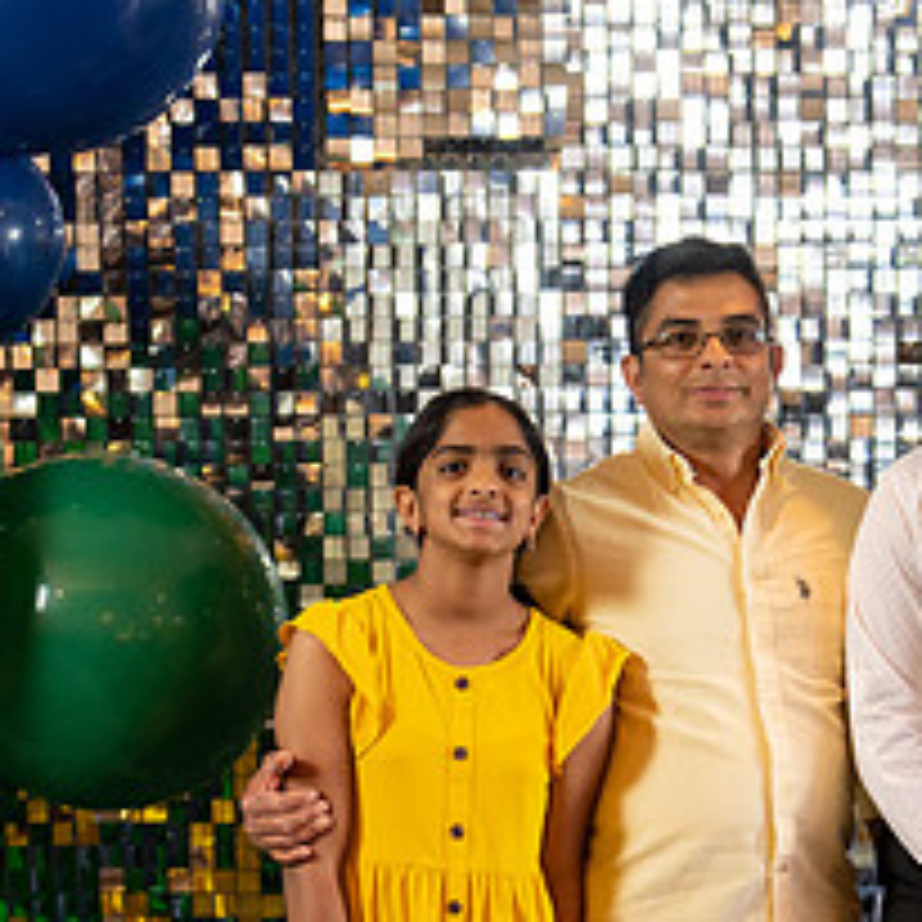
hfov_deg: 12.5
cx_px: 771
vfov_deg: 12.4
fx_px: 4189
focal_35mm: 139
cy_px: 887
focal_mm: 50
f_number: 1.2
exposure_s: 1/320
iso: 800
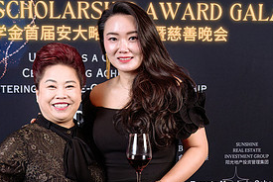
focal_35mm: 73
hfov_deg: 27.7
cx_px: 142
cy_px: 138
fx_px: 554
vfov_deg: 18.6
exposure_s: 1/125
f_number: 4
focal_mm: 30
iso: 500
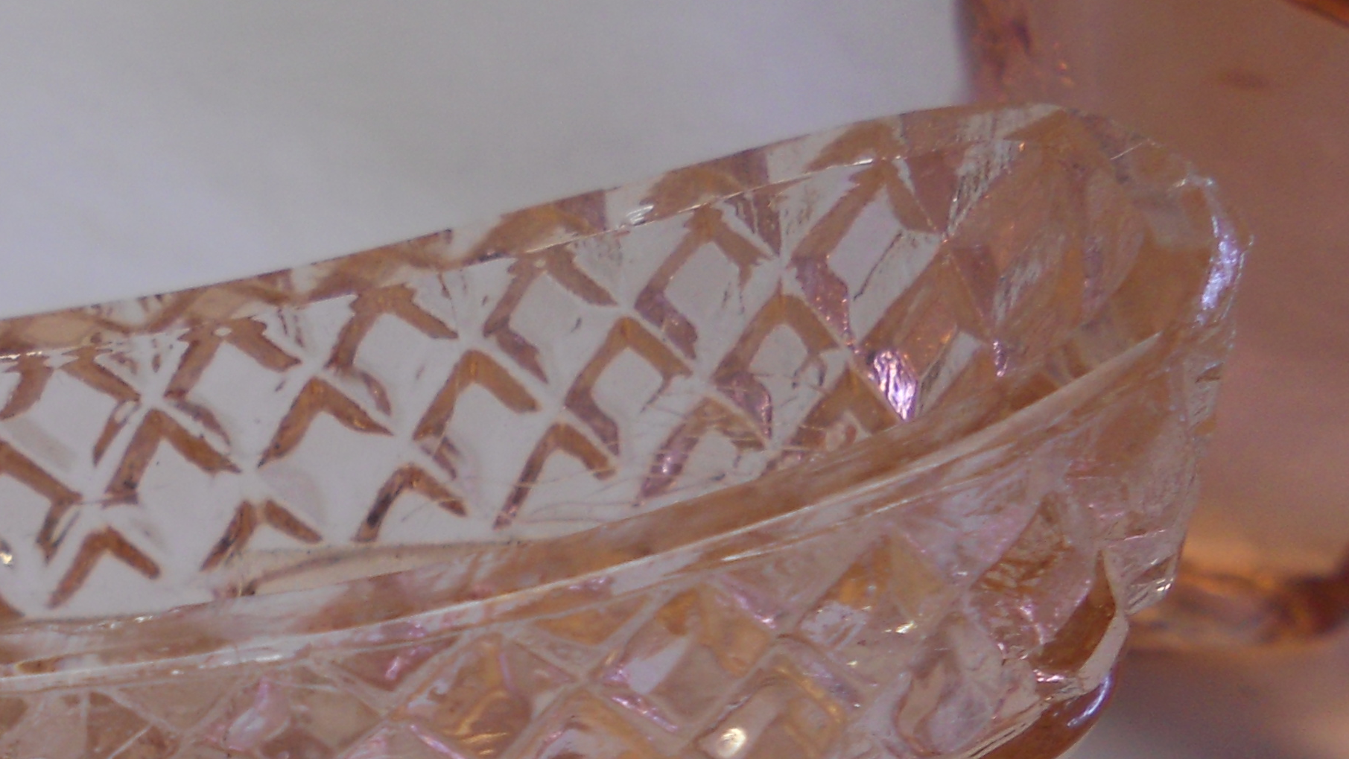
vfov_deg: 15.6
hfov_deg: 25.6
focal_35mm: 77
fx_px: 2754
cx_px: -121
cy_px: 629
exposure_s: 1/60
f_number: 3.5
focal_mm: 5.8
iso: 80
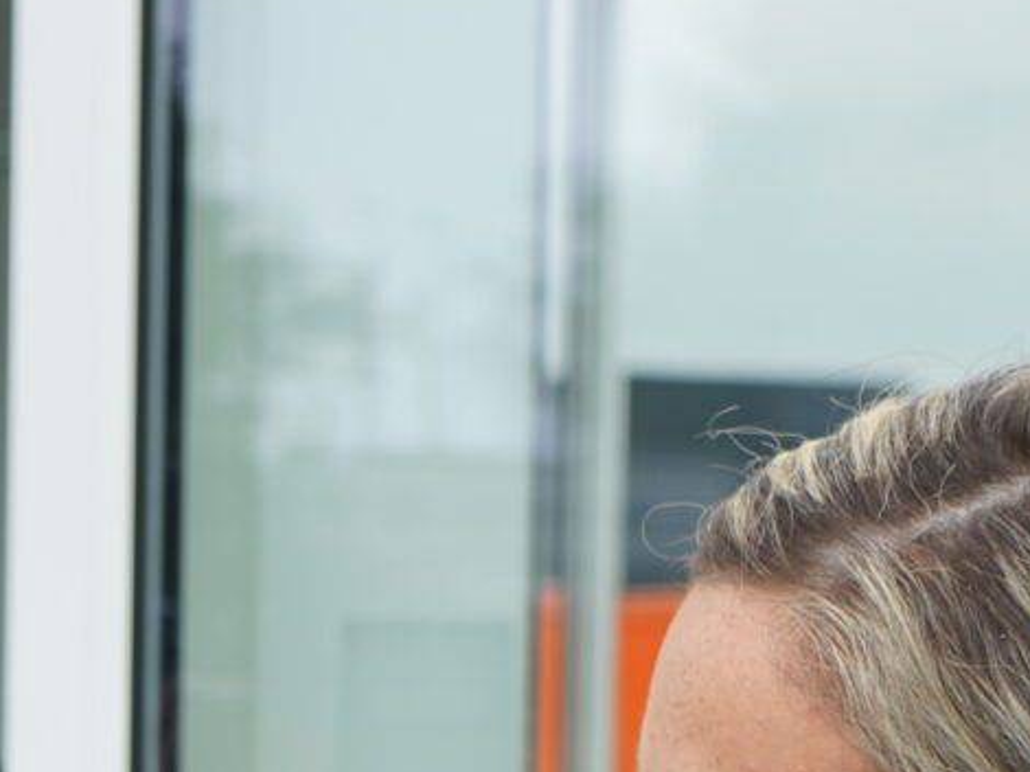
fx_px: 6543
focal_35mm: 220
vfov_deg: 6.7
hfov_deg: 8.7
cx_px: -666
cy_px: 970
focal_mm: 42
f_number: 5.6
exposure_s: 1/320
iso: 100
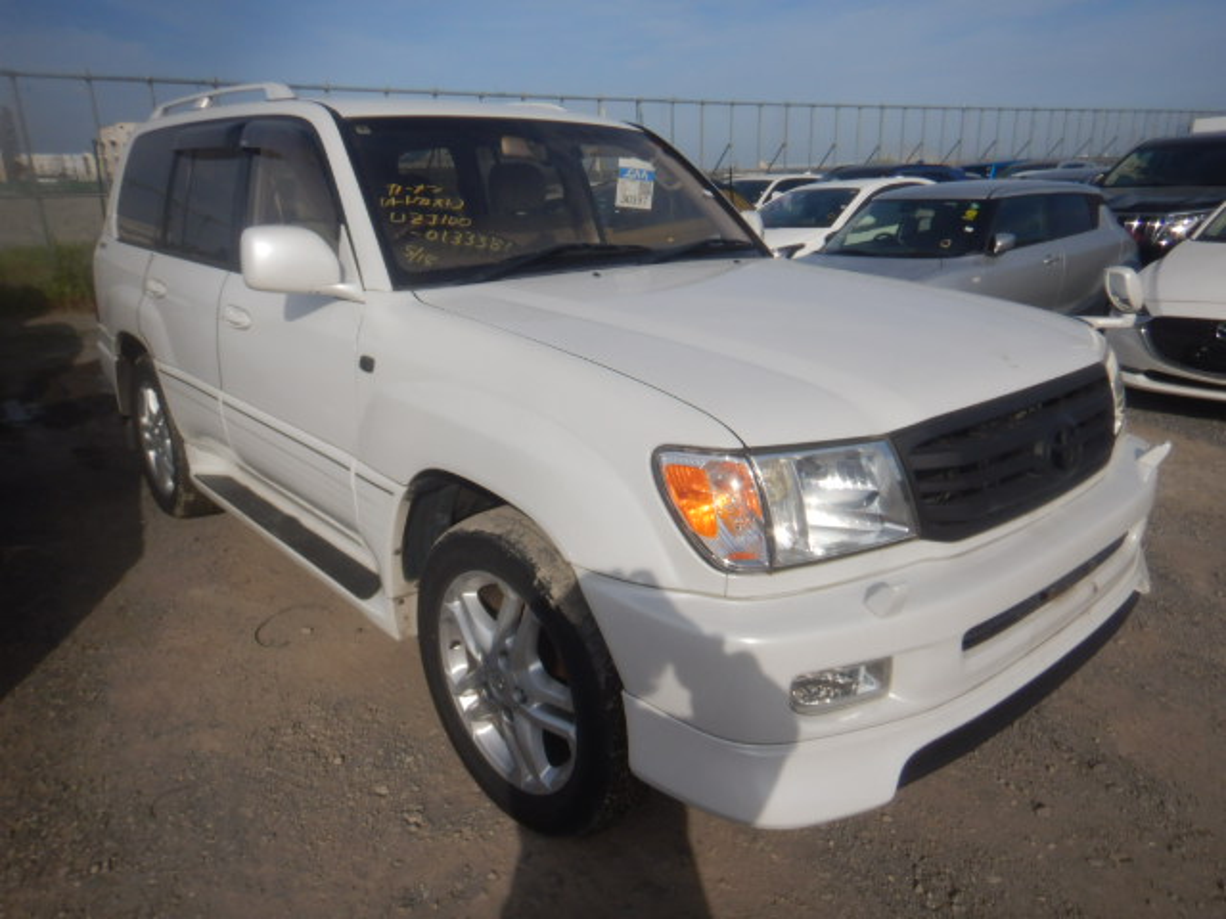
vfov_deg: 56.8
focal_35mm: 24
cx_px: 613
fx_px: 850
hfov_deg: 71.6
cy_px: 460
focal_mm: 4.3
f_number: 2.8
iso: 125
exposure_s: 1/1000
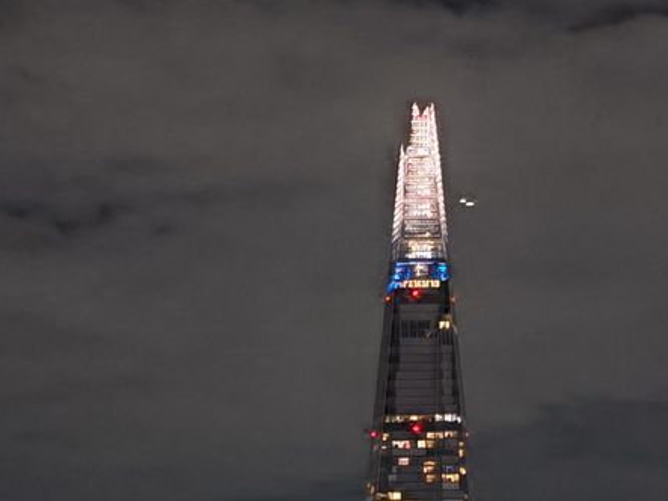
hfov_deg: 14.8
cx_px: 309
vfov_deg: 11.1
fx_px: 2566
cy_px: 404
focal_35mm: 133
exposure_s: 1/8
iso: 320
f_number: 1.6
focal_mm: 6.55
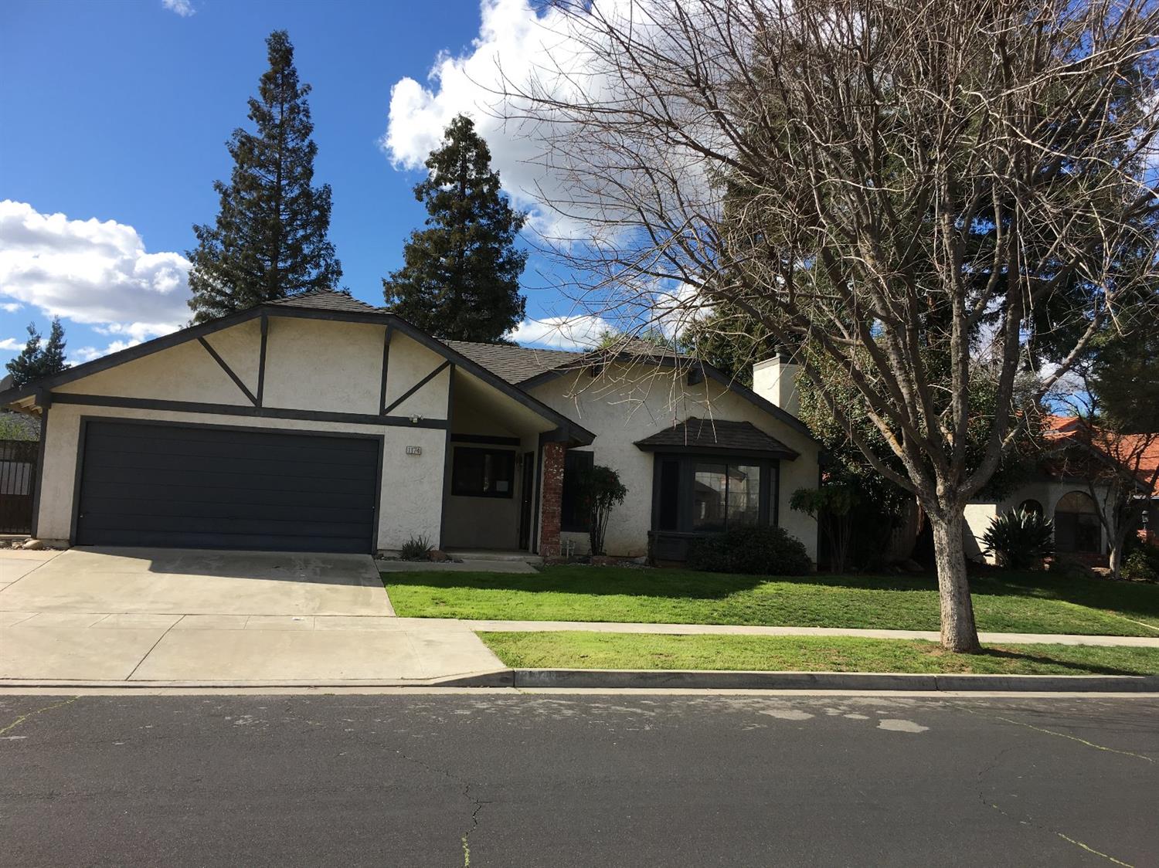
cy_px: 434
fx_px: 971
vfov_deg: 48.2
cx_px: 580
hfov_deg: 61.7
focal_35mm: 29
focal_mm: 4.15
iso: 25
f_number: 2.2
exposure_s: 1/1479
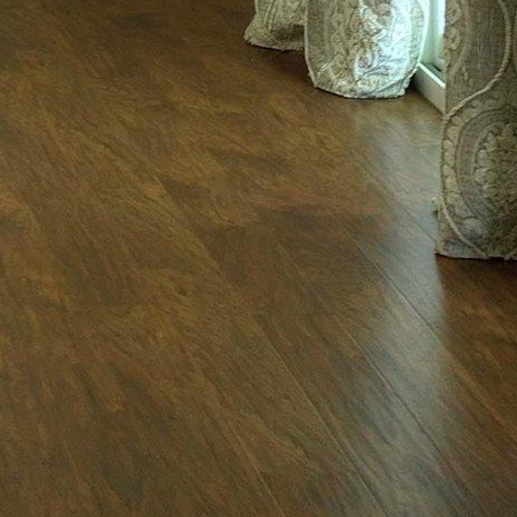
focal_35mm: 140
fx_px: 2366
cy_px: -630
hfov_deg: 11.7
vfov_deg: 11.0
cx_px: -364
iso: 100
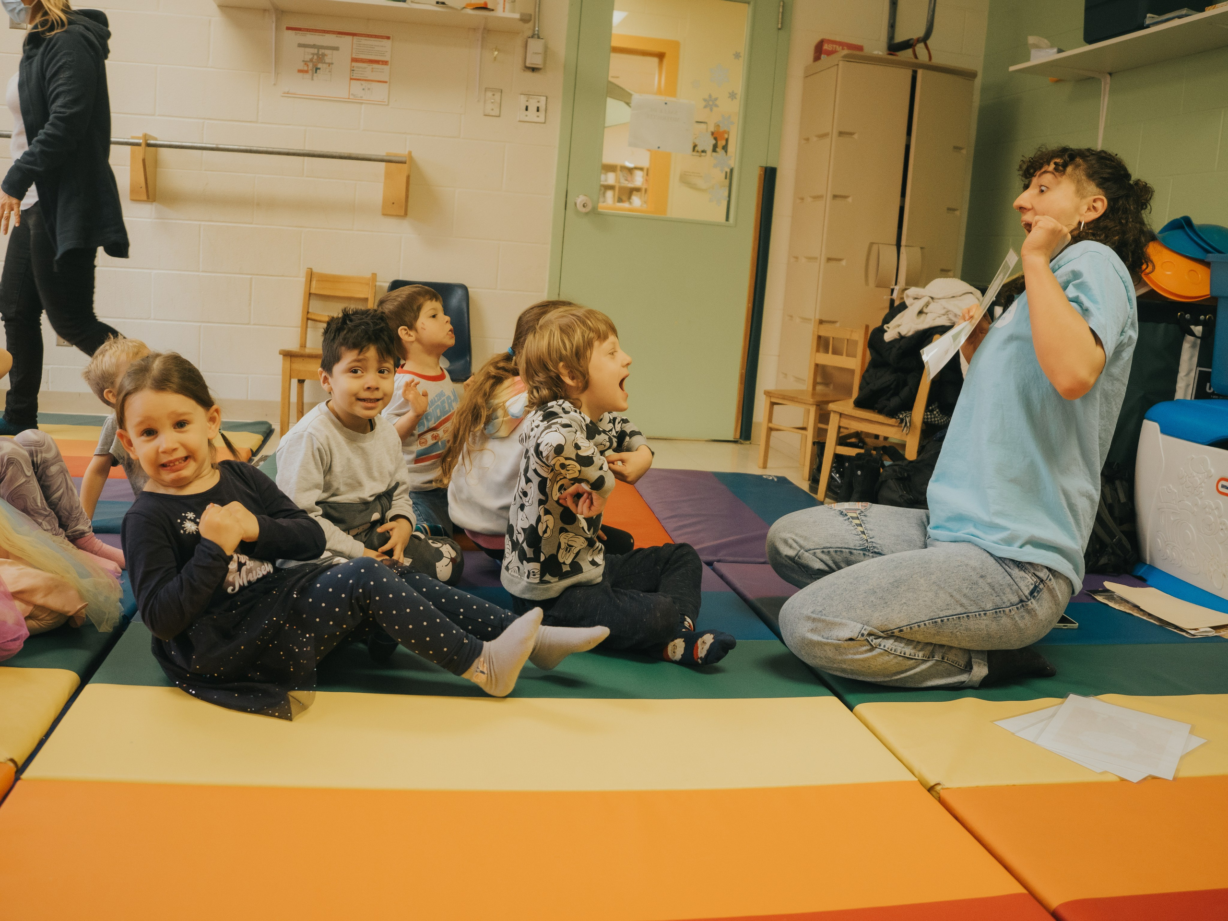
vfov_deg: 46.8
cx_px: 614
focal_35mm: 30
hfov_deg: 60.0
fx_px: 1064
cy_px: 460
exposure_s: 1/200
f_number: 2.8
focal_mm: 15
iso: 800
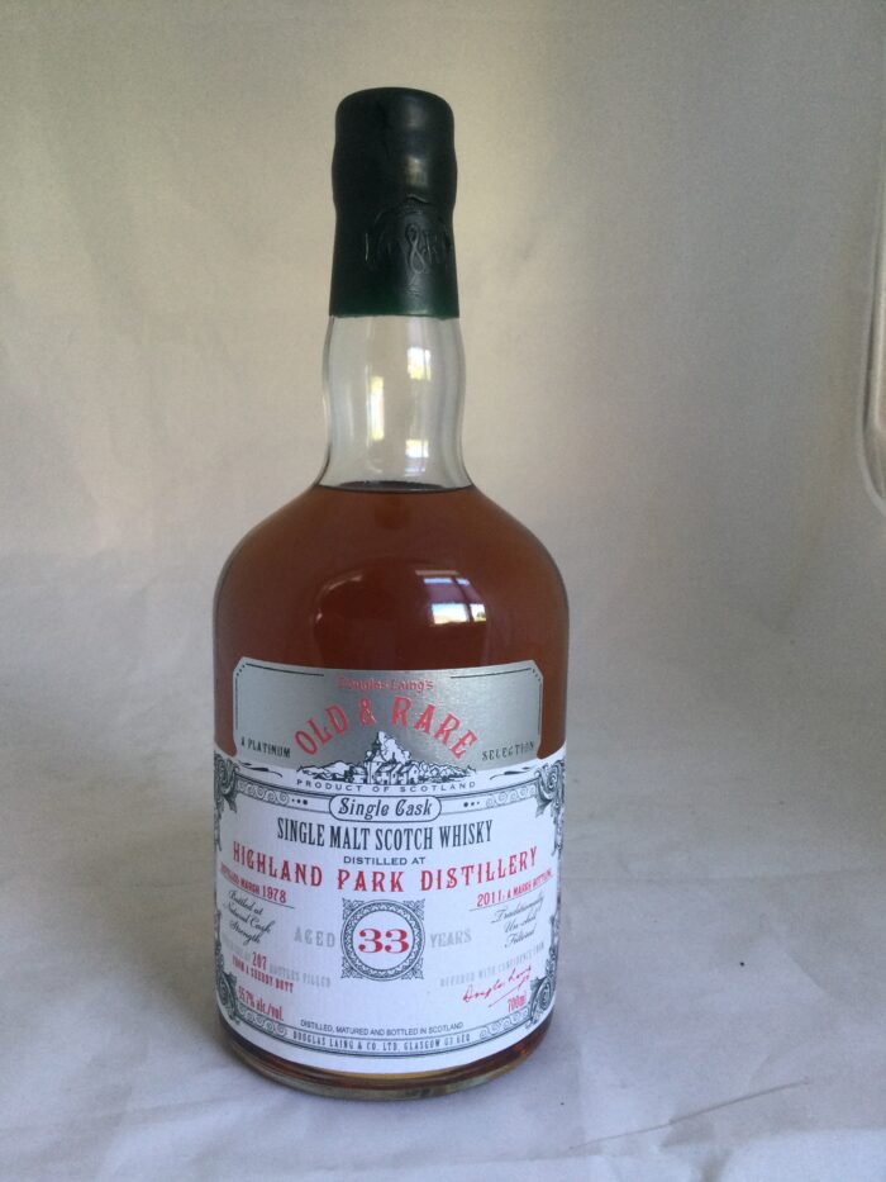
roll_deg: -0.2
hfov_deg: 45.5
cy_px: 591
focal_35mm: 31
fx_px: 1058
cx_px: 443
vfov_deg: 58.3
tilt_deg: -6.4
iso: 80
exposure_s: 1/33
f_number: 2.4
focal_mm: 3.3
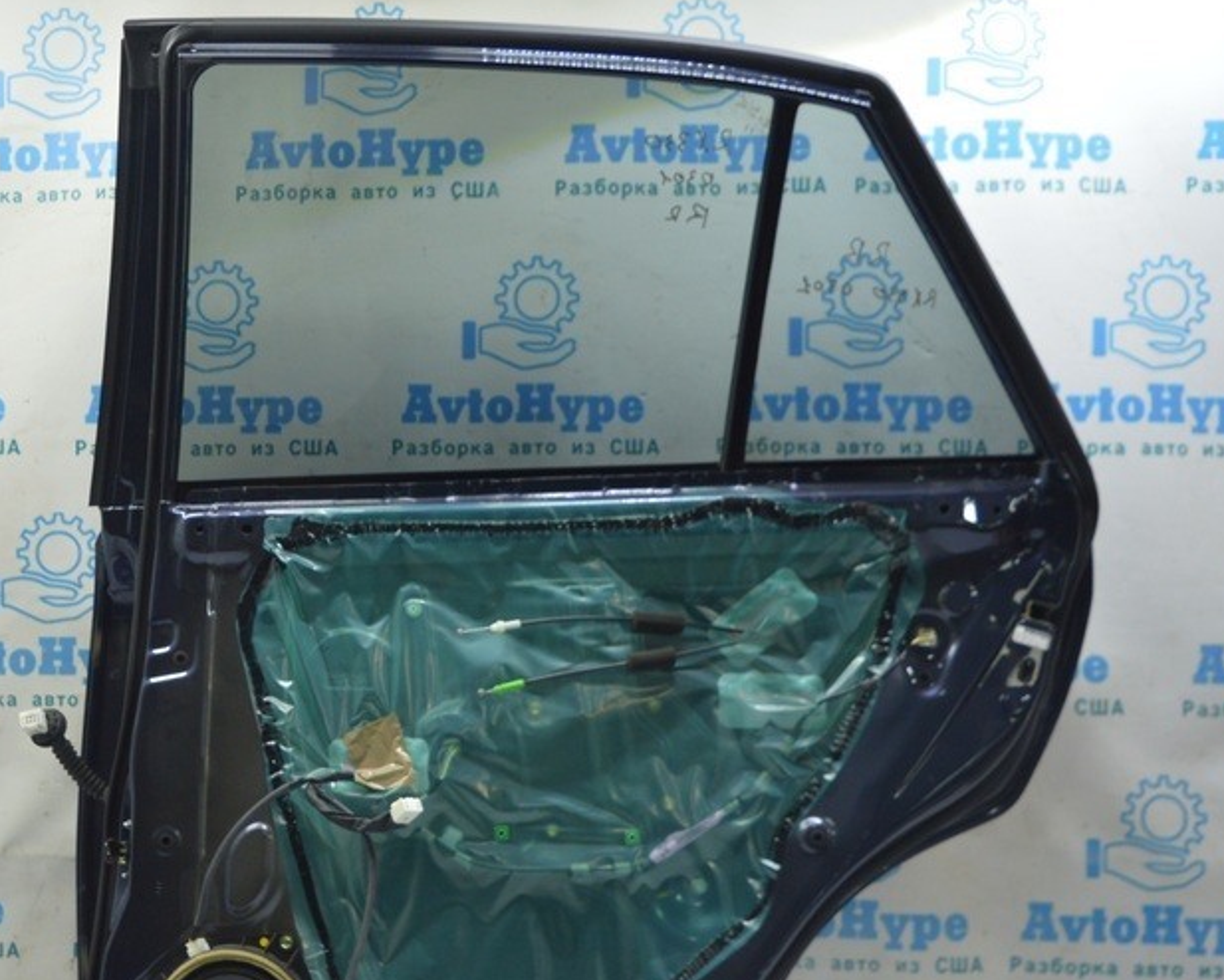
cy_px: 620
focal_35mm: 42
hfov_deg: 42.7
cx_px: 333
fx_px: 1522
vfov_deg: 35.5
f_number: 3.5
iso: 400
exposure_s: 1/40
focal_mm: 18
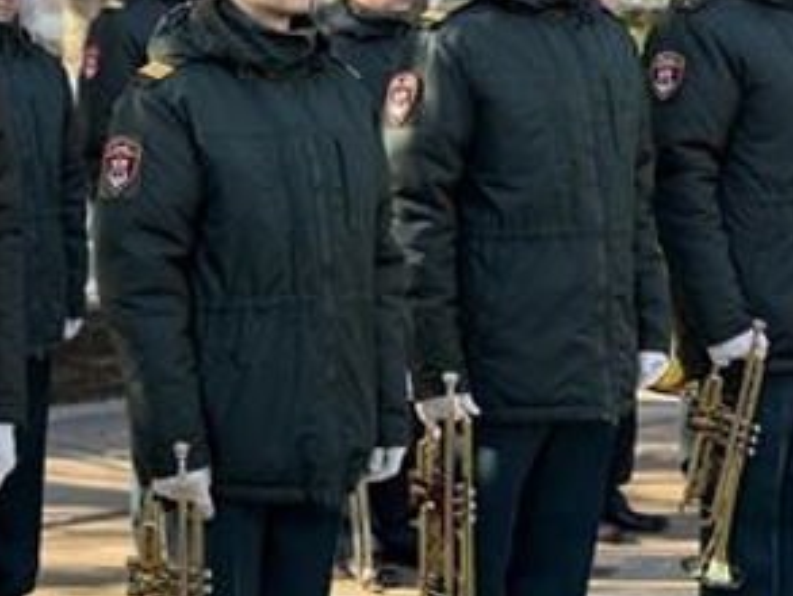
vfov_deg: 13.5
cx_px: 27
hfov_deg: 17.7
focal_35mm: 109
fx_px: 2498
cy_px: 106
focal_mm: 6.76
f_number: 1.78
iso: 80
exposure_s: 1/452
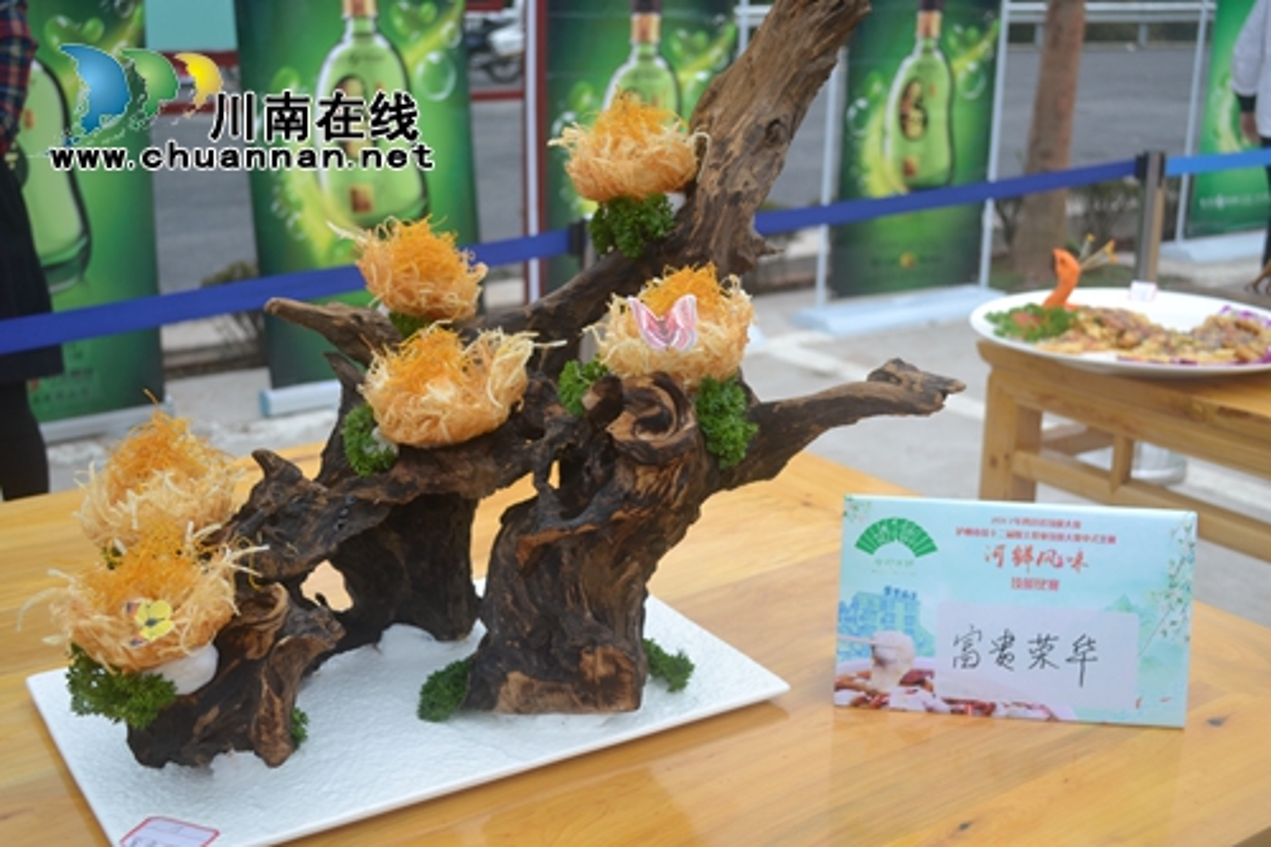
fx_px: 1535
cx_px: 636
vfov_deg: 30.8
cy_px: 424
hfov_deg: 45.0
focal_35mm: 44
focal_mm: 29
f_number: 5.6
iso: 180
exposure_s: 1/125
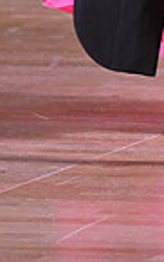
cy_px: -190
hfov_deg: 1.9
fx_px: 4948
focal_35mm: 694
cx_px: 293
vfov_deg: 3.0
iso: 5000
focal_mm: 170
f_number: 4.5
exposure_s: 1/400
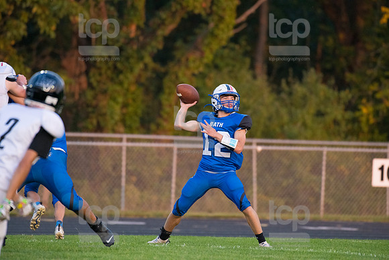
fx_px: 4539
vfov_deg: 3.3
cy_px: 130
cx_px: 194
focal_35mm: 420
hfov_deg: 4.9
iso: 3200
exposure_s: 1/1250
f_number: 5.6
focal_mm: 420
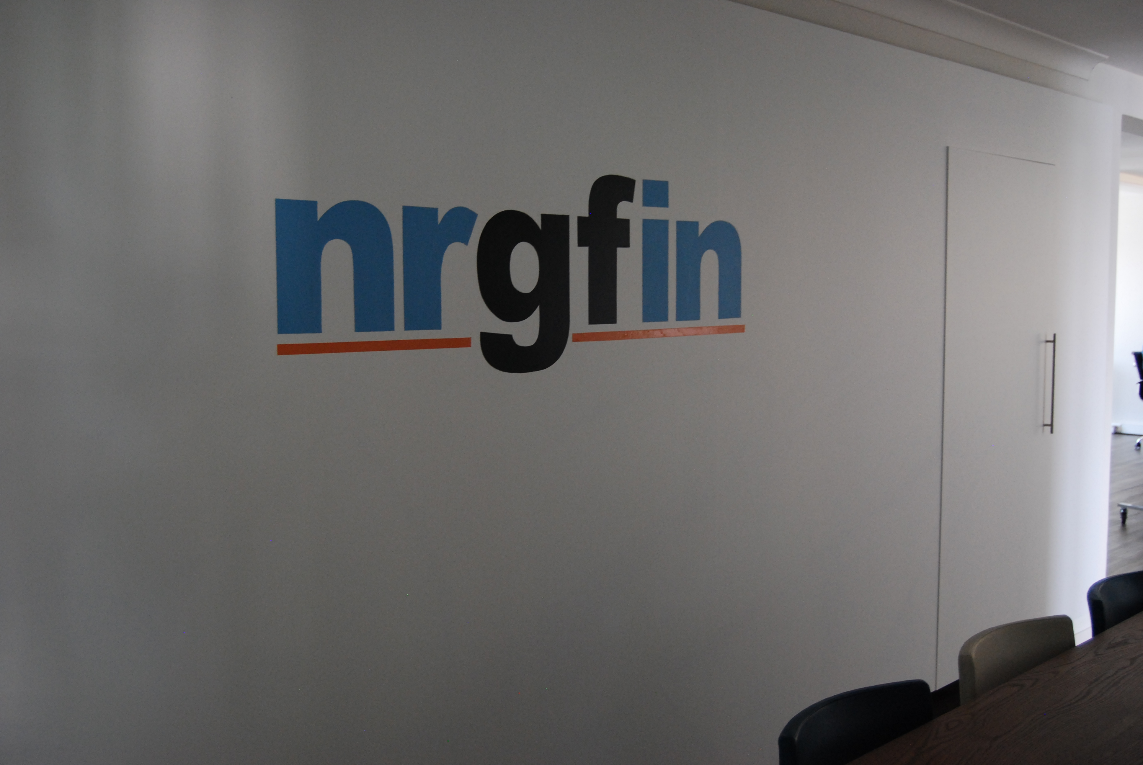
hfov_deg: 49.5
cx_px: 572
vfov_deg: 34.3
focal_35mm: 39
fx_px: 1240
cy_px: 382
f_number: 4
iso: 720
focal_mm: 26
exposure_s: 1/30
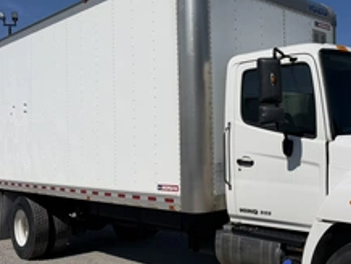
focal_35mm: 44
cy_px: 129
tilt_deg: +5.6
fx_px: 447
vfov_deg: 32.9
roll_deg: +2.1
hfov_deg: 41.4
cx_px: 272
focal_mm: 6.76
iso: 80
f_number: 1.78
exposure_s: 1/17544
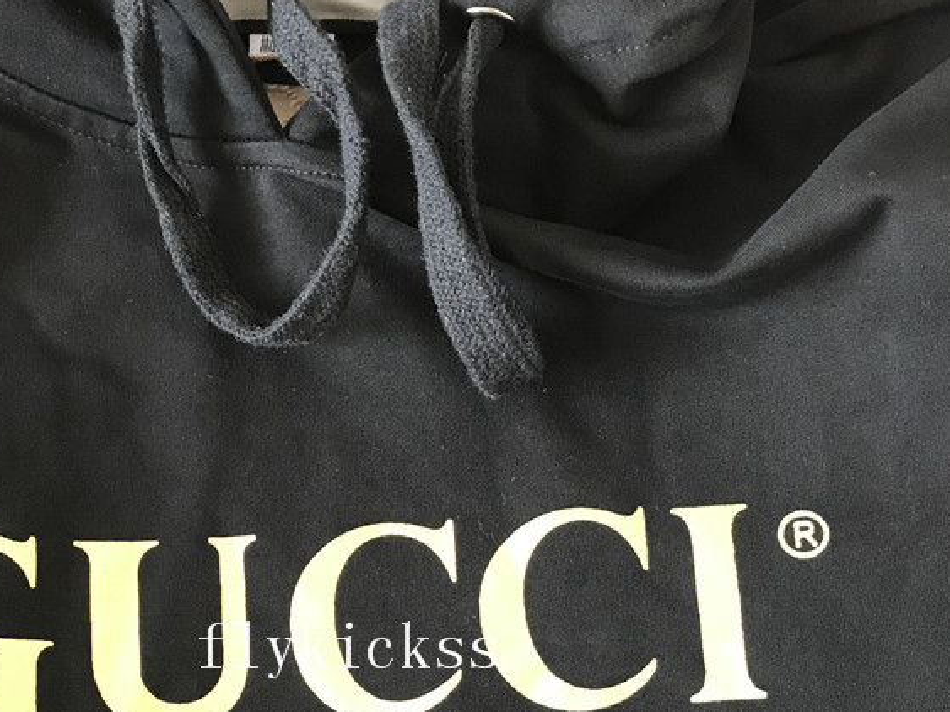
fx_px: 1454
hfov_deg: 36.0
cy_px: 651
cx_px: 353
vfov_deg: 26.5
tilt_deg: -76.7
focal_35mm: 53
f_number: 1.8
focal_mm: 3.99
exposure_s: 1/17
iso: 64
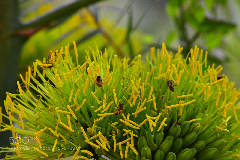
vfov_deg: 3.1
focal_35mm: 450
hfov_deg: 4.6
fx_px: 3001
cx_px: 120
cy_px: 80
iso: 2500
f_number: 9
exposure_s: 1/500
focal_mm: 300
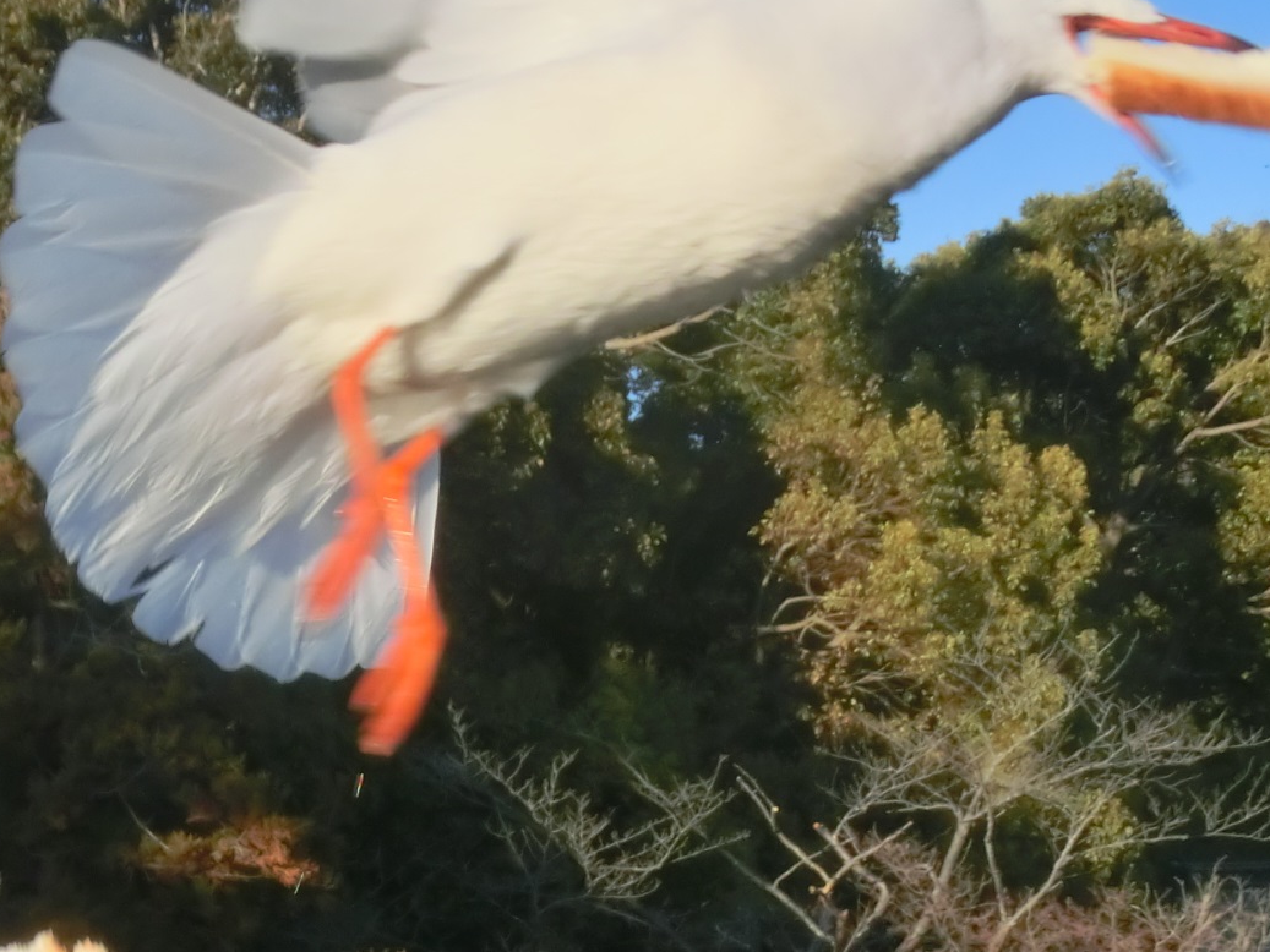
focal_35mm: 53
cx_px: 721
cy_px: 519
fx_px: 1945
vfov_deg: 27.5
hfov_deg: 36.1
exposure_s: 1/250
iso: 100
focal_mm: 6.67
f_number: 9.9
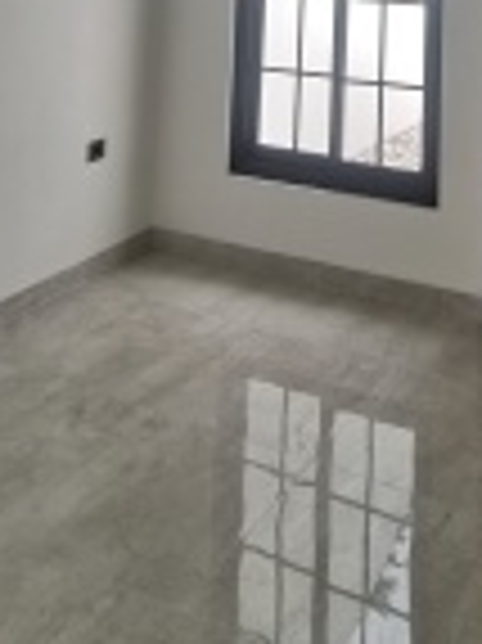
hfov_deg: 30.7
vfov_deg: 32.8
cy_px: -169
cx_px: 435
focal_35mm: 45
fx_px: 837
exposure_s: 1/120
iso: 100
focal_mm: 2.35
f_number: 2.2
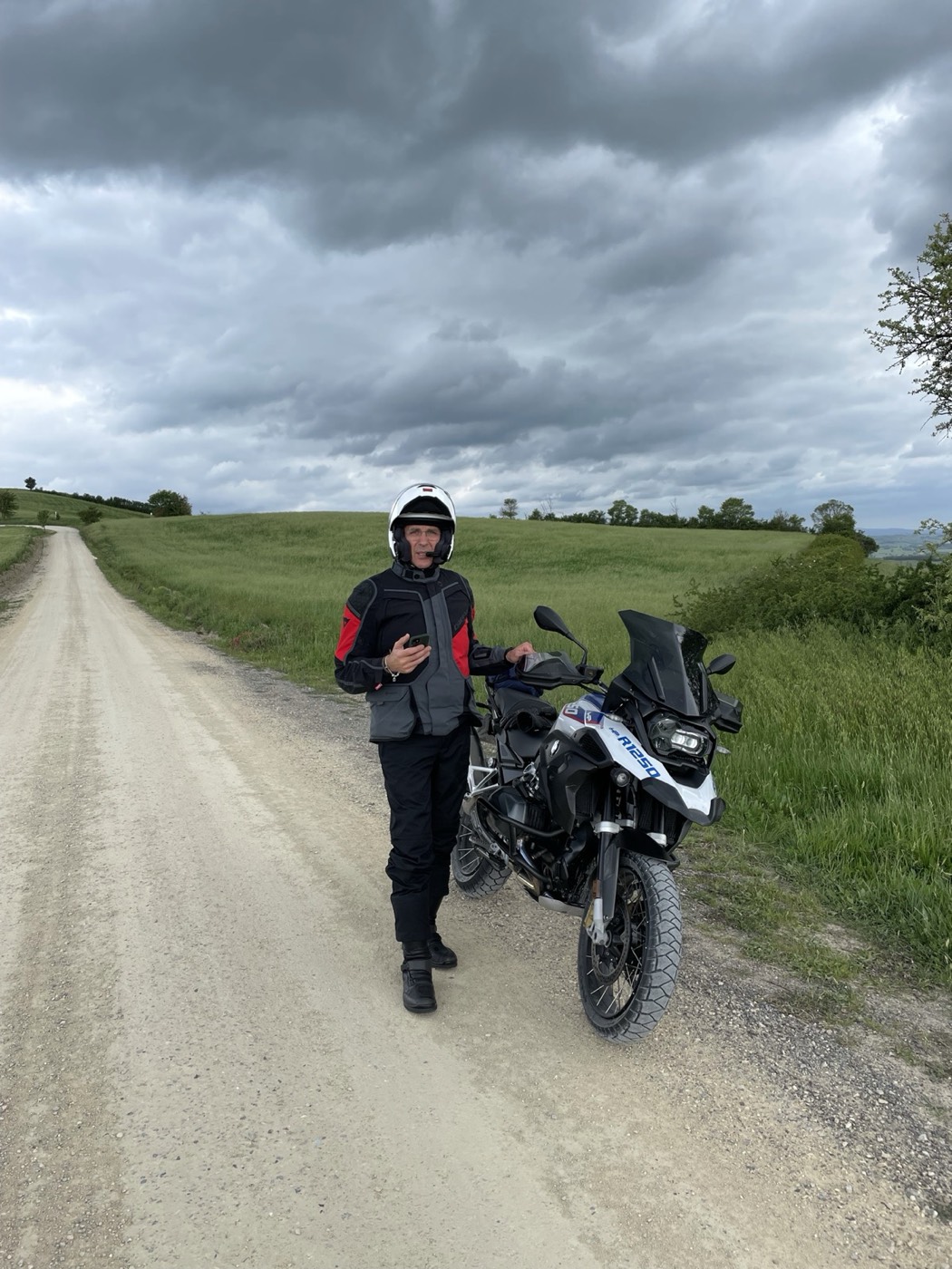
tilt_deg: -3.8
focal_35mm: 26
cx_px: 476
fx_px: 953
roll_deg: +2.2
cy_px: 634
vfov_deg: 67.3
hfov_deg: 53.1
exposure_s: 1/1689
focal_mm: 4.2
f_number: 1.6
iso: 32
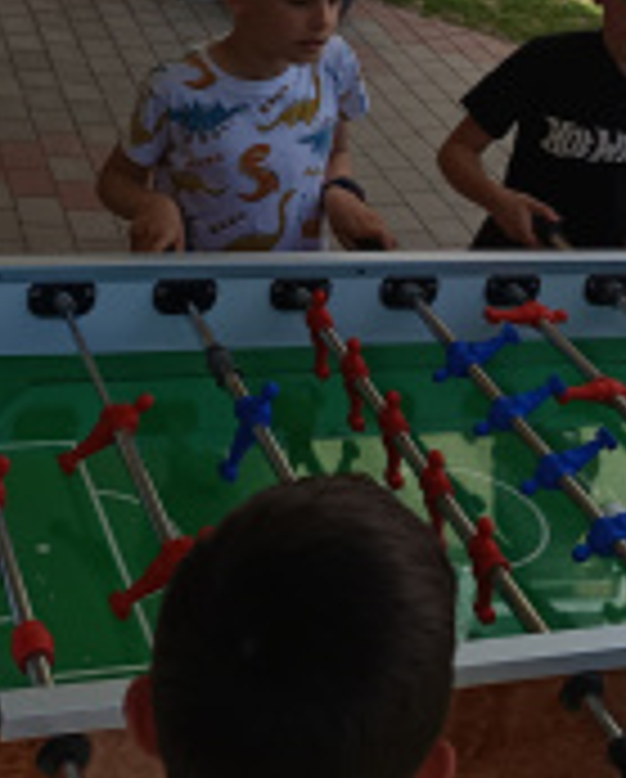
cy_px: 63
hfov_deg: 21.3
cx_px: 390
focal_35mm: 72
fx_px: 1663
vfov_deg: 25.5
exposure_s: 1/420
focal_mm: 5.31
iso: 50
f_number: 1.7
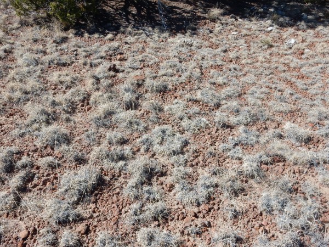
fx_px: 342
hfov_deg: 51.4
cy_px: 124
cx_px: 164
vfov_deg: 39.7
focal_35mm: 36
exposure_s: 1/1000
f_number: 4
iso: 125
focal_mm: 6.4
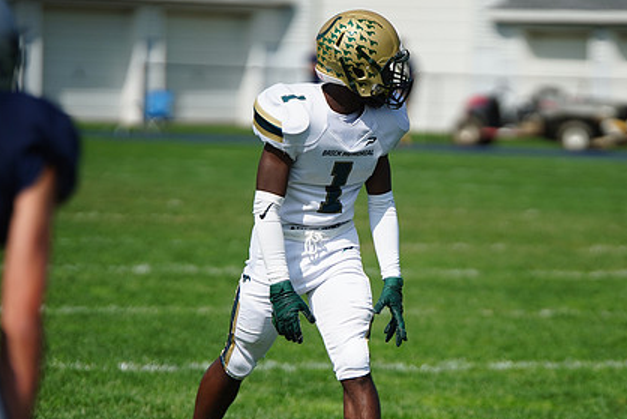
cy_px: 264
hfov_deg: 6.0
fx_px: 5976
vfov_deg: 4.0
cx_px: 400
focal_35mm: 343
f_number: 2.8
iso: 400
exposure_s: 1/8000
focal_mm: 247
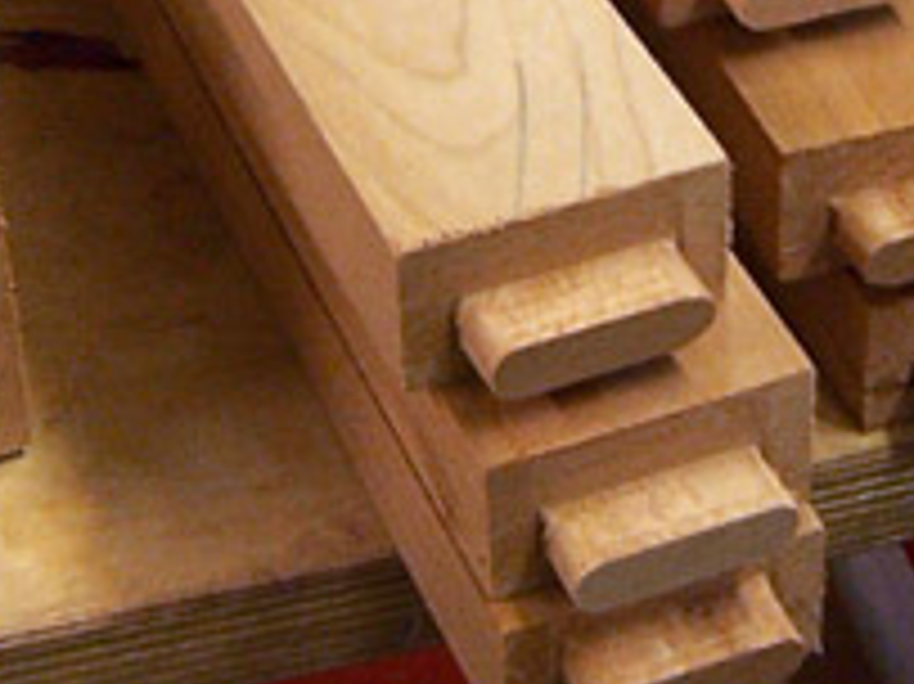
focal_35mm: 117
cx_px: 617
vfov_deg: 12.3
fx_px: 3087
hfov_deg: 16.8
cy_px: -194
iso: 140
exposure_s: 1/20
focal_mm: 5.5
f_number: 3.4
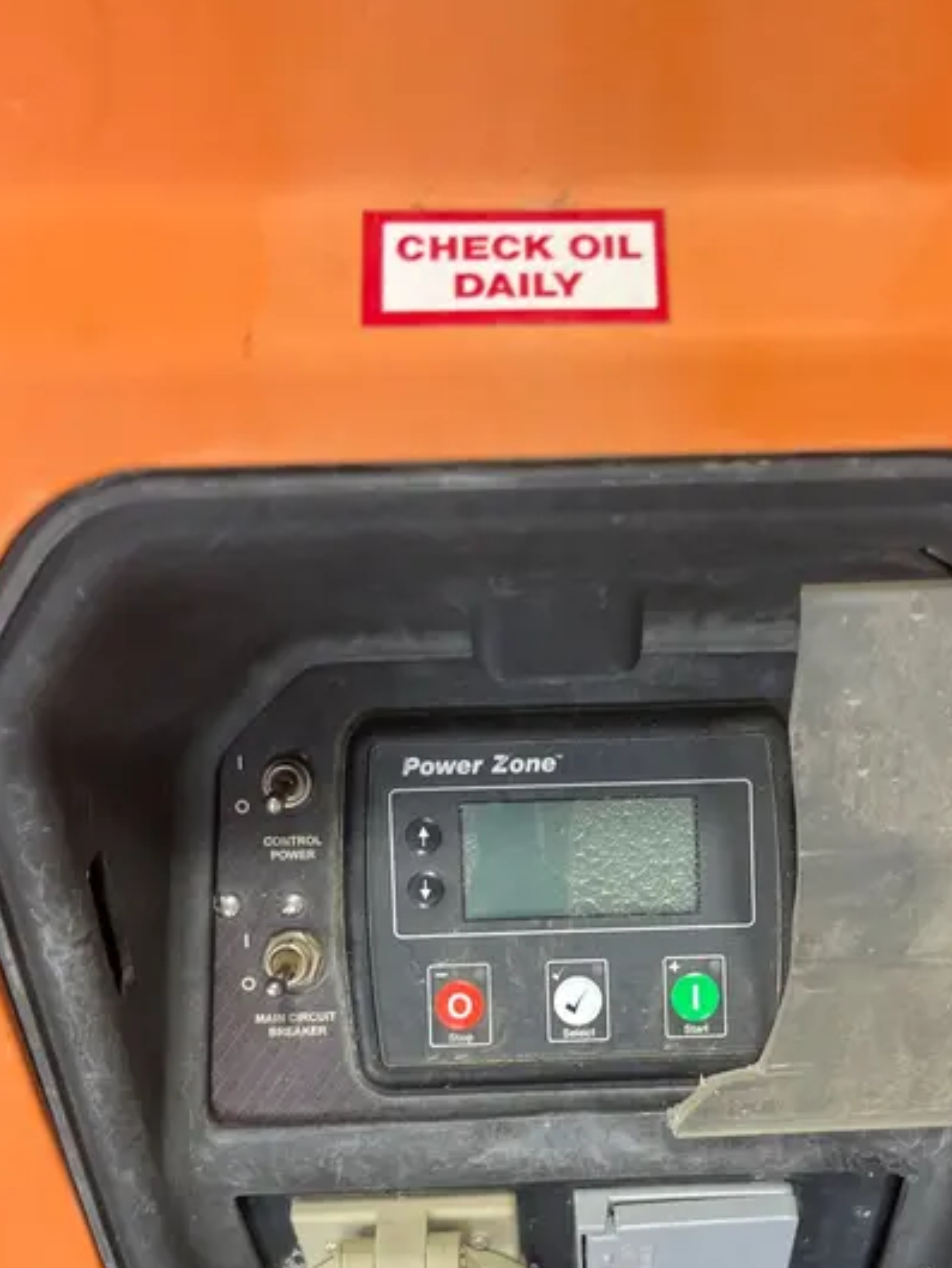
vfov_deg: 50.5
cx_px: 590
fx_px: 1320
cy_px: 838
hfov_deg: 39.4
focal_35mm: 36
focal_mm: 5.1
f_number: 1.6
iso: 125
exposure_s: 1/68
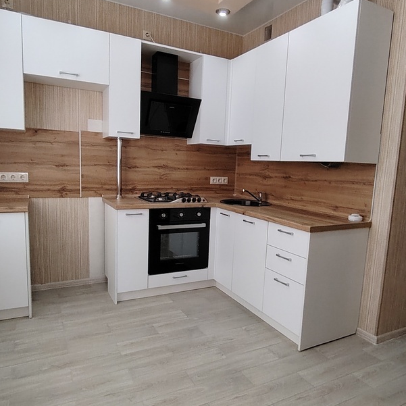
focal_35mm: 25
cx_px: 203
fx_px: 332
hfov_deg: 62.9
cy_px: 203
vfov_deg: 62.9
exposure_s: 1/100
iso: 131
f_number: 2.2
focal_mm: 1.42
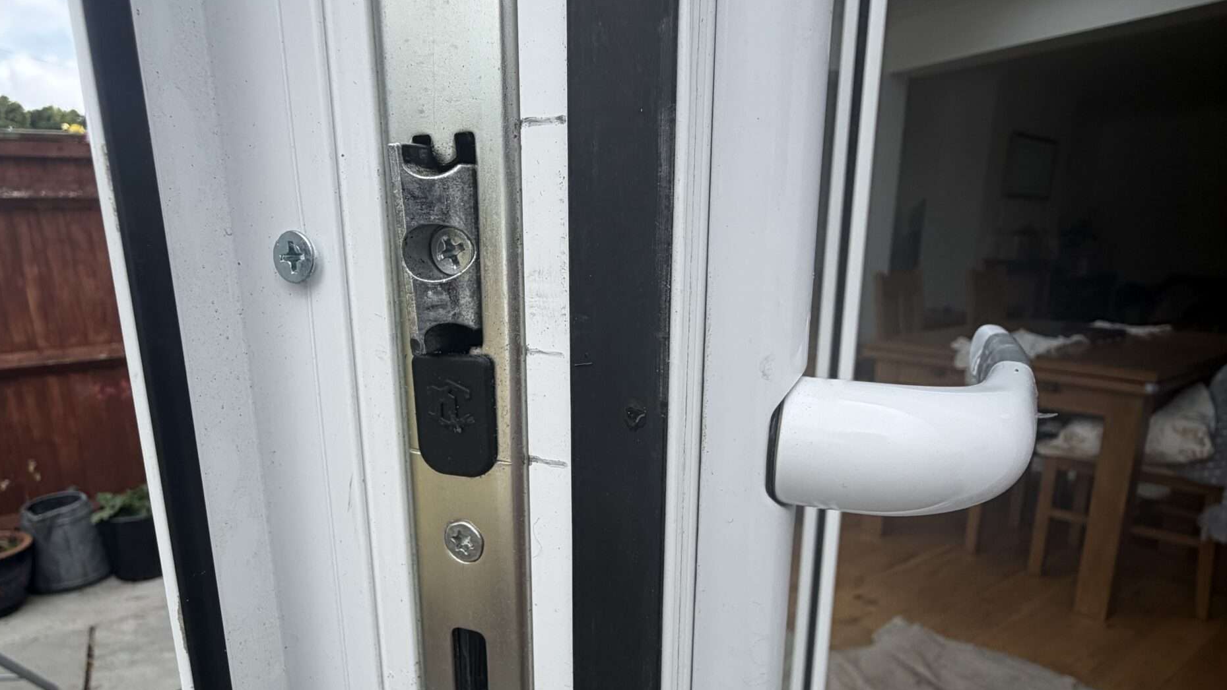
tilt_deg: -15.4
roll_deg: +0.3
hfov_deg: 83.8
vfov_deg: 53.2
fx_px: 683
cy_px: 418
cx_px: 596
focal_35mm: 21
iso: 40
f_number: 2.2
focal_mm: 2.22
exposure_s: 1/760
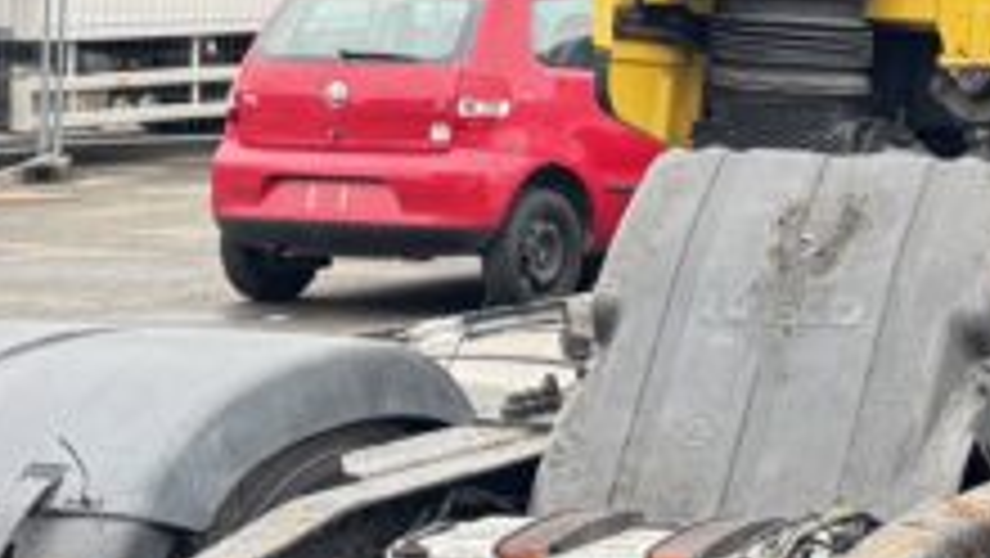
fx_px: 2495
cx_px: 1197
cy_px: 104
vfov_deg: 12.7
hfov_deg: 20.9
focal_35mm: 95
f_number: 1.78
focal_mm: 6.76
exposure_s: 1/121
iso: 160
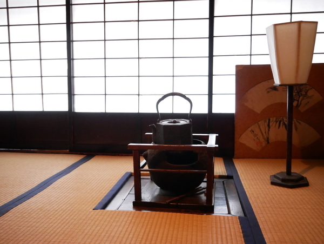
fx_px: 318
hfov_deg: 53.9
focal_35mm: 34
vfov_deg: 41.8
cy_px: 122
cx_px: 162
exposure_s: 1/15
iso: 3200
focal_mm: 17
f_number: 3.8
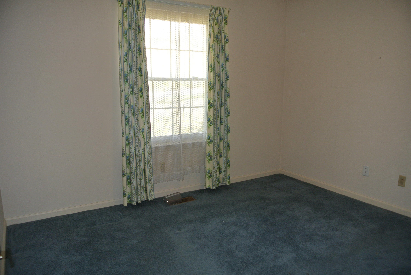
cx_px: 206
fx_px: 309
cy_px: 138
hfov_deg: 67.3
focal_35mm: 27
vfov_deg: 48.0
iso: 200
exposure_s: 1/60
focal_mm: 10
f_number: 4
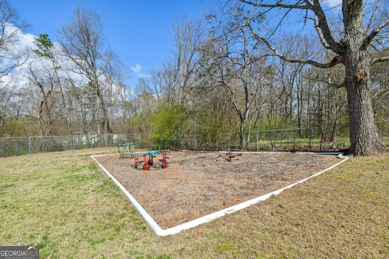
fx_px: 173
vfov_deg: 73.7
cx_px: 194
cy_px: 130
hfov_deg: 96.7
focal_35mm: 16
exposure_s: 1/640
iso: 200
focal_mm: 16
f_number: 8
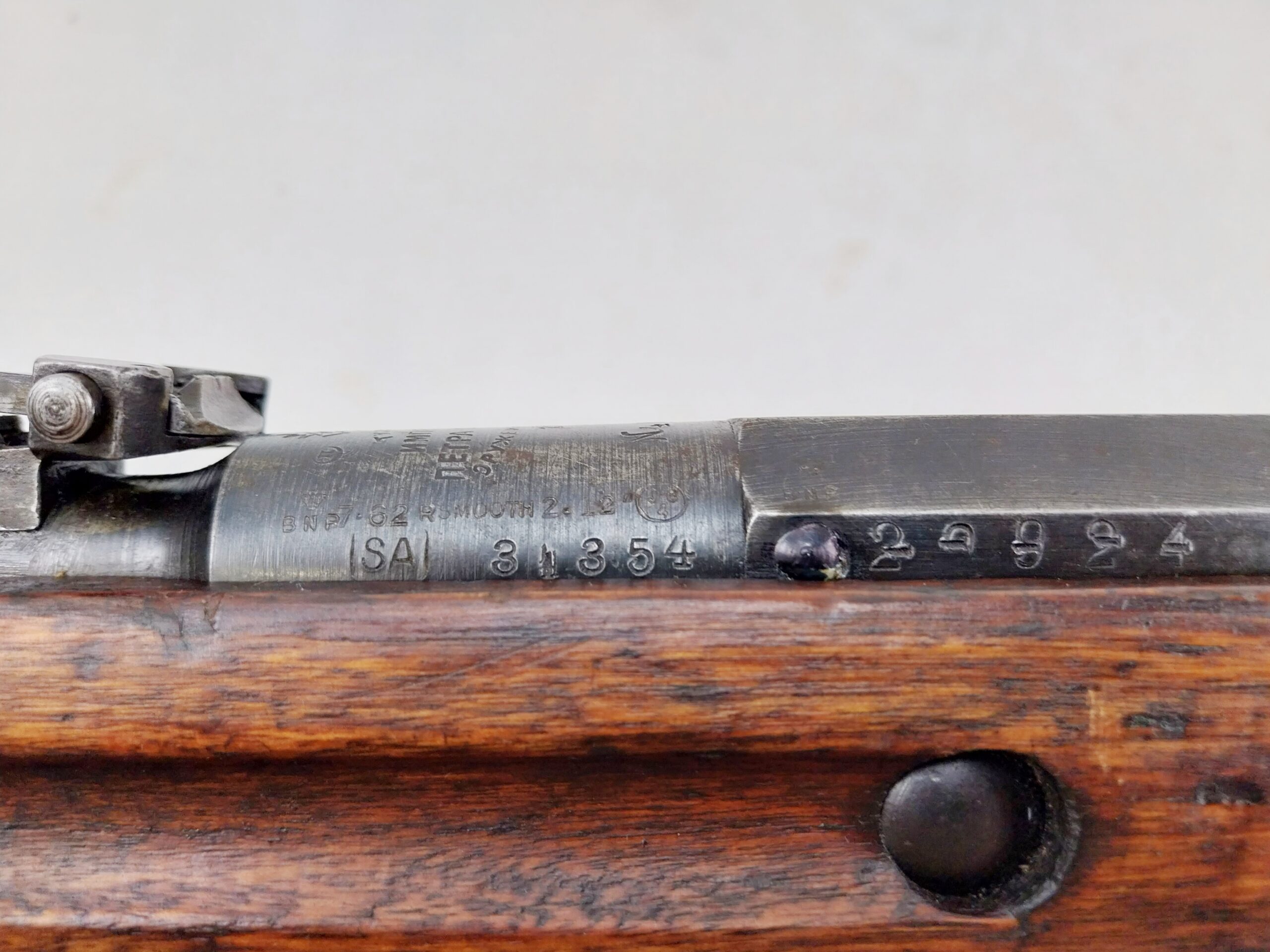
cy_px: 476
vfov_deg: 53.1
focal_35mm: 26
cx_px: 635
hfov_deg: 67.3
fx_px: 954
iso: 40
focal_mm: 4
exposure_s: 1/50
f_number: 1.8
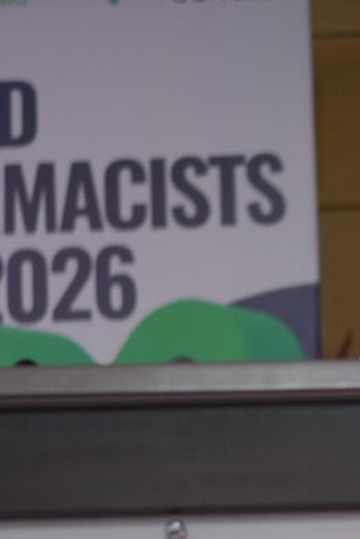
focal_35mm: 138
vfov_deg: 14.8
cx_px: 498
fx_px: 2070
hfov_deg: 9.7
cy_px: 451
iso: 1000
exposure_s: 1/160
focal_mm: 35
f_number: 1.4
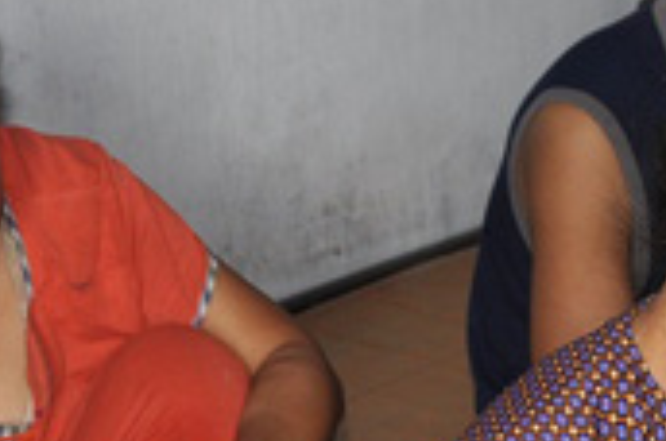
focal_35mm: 134
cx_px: 802
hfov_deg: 14.8
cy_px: 176
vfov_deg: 10.2
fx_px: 2474
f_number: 3.8
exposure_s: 1/60
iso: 400
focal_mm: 24
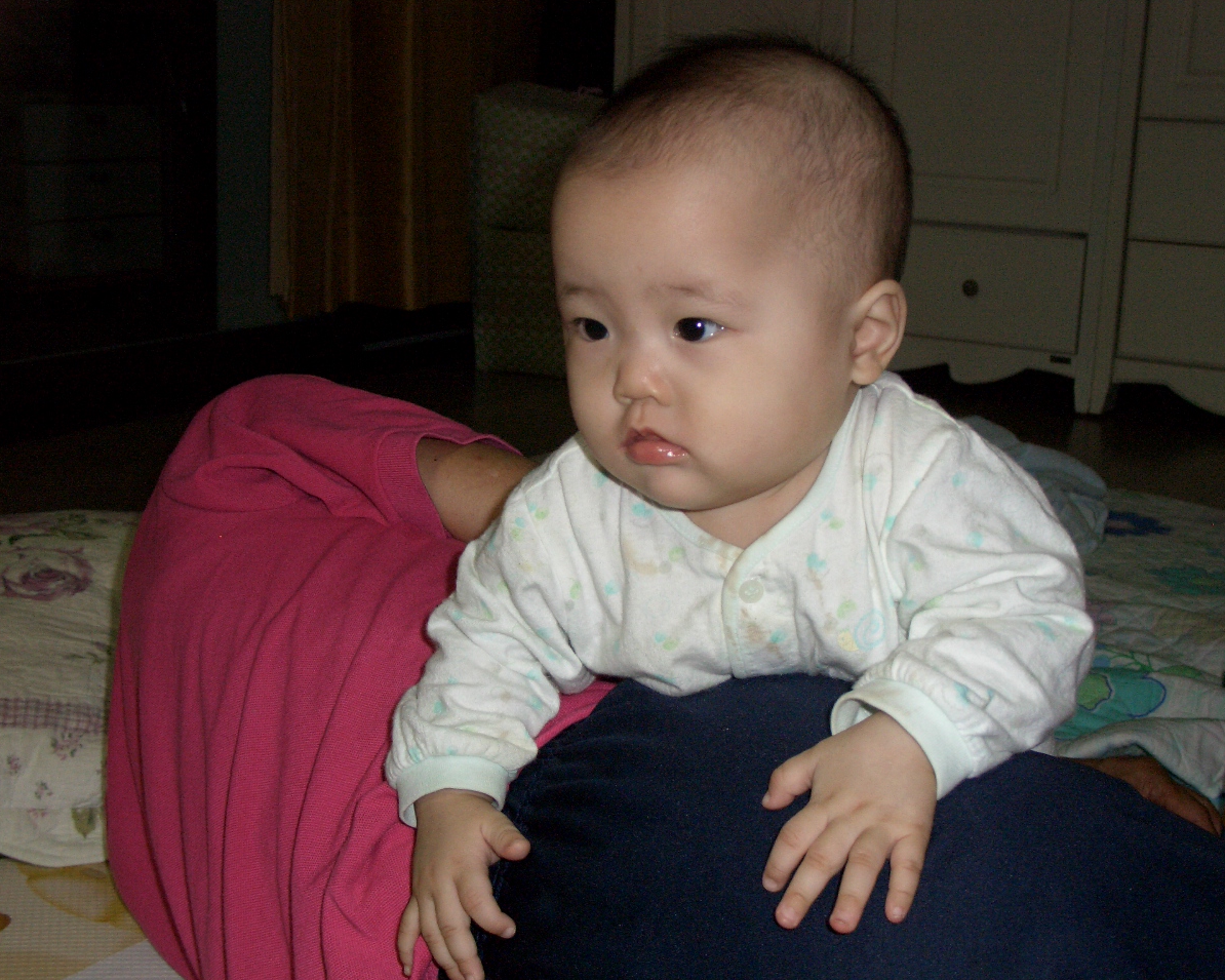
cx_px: 596
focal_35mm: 45
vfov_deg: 33.4
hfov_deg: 41.2
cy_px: 489
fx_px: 1631
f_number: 3
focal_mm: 9.2
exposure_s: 1/60
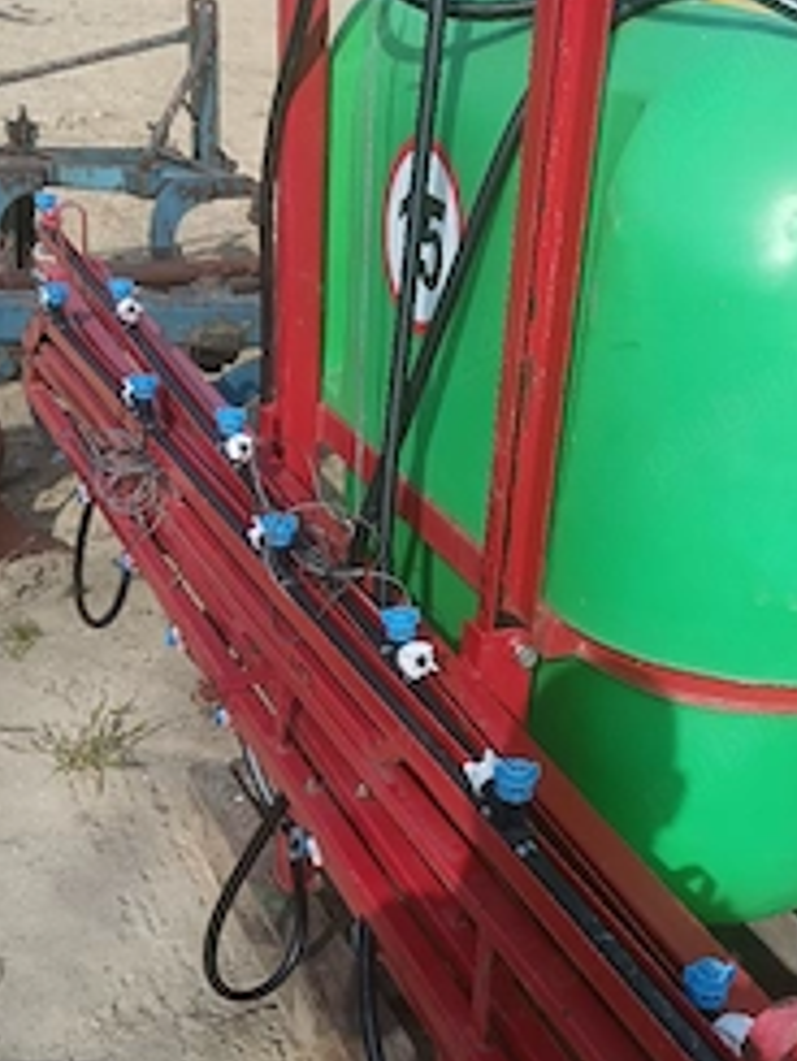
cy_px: 767
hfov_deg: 32.6
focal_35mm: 44
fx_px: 1350
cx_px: 528
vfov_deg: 41.9
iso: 100
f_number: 1.9
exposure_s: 1/667
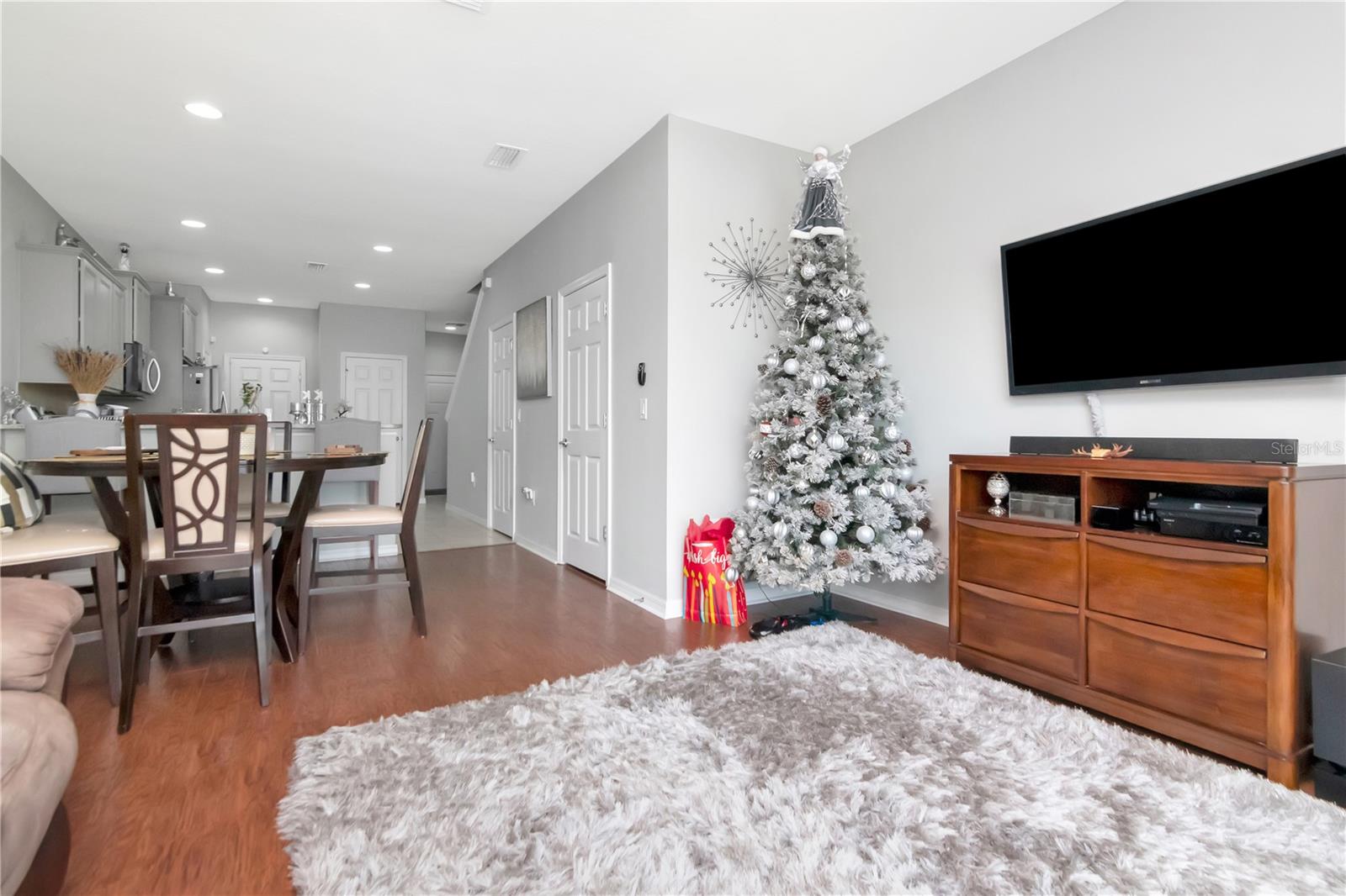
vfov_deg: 72.0
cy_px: 448
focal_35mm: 16
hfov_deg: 95.0
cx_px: 673
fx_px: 617
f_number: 6.3
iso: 2500
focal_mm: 11
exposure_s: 1/160
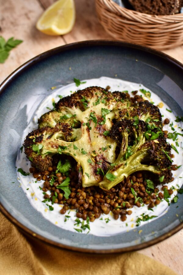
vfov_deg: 37.9
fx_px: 400
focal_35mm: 52
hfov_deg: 25.8
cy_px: 138
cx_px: 92
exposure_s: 1/80
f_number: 2.8
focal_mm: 35
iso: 400
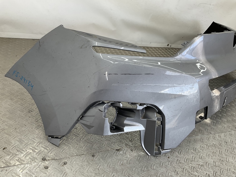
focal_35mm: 29
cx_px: 118
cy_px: 88
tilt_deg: -31.9
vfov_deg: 48.2
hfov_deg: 61.7
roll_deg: -16.3
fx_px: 198
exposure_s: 1/120
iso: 16
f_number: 1.8
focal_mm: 3
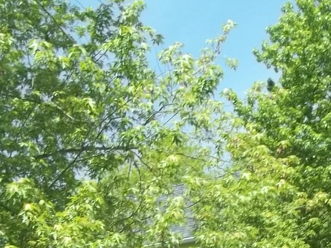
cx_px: 172
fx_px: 813
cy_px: 287
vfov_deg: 16.7
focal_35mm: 85
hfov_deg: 23.0
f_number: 8.8
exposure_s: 1/80
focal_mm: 5.7
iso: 64
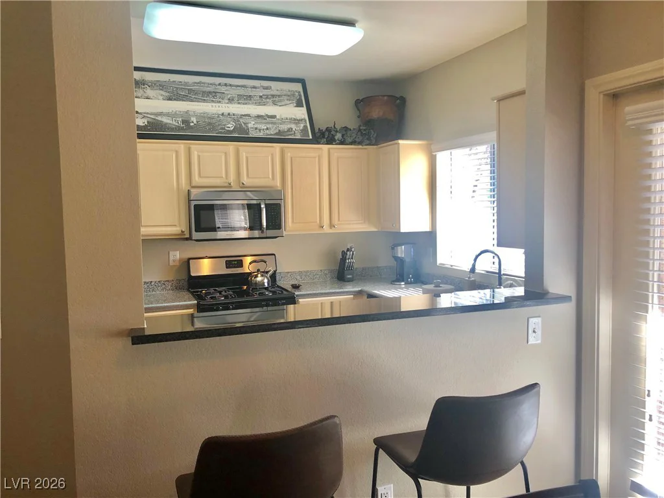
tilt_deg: -5.0
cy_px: 249
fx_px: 537
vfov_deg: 49.7
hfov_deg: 63.4
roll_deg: +0.8
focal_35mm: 28
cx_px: 332
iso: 25
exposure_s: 1/30
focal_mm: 3.99
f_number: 1.8
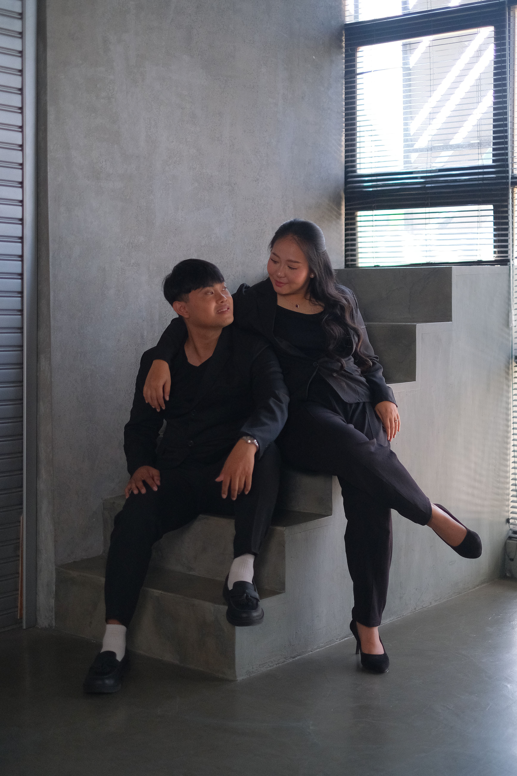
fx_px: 1142
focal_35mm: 53
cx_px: 258
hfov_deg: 25.5
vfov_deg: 37.5
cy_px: 388
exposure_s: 1/2000
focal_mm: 35
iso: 1600
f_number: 1.4
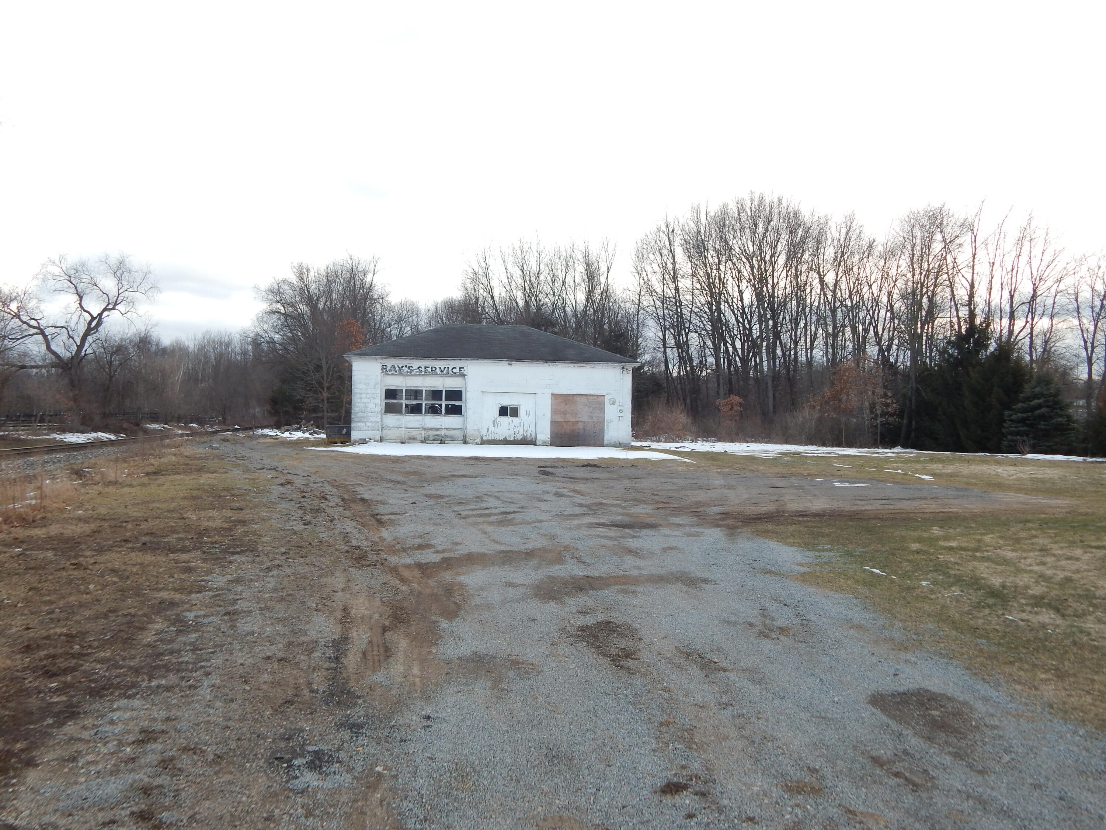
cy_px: 415
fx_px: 990
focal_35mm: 31
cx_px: 553
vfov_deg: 45.4
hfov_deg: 58.4
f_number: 3.2
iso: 125
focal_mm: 5.6
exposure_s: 1/125
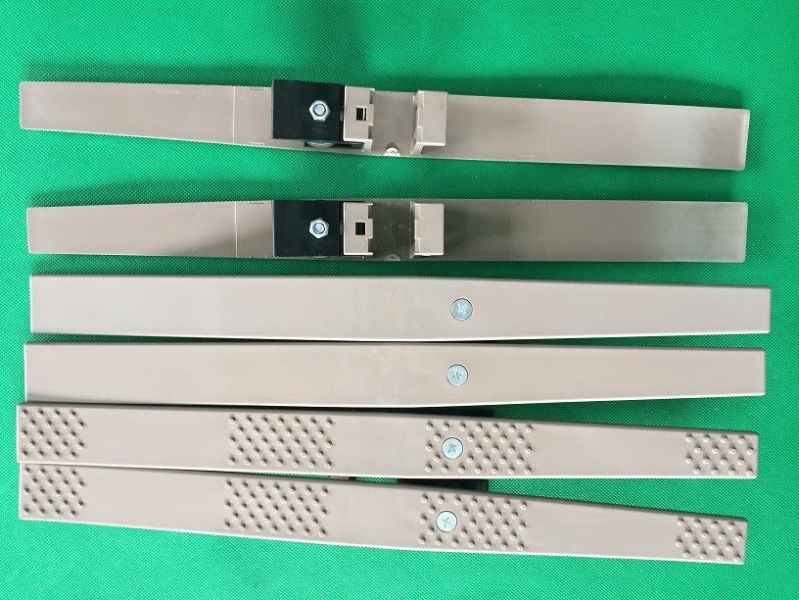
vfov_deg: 46.8
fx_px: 692
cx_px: 400
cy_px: 300
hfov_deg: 60.0
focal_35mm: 30
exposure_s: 1/30
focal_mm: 4.12
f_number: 2.2
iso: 80
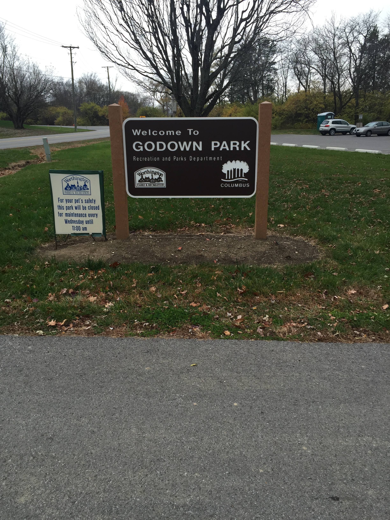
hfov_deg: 48.2
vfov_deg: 61.7
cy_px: 260
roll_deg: +0.2
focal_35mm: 29
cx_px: 195
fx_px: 436
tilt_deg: -14.9
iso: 32
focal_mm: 4.15
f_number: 2.2
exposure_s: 1/158
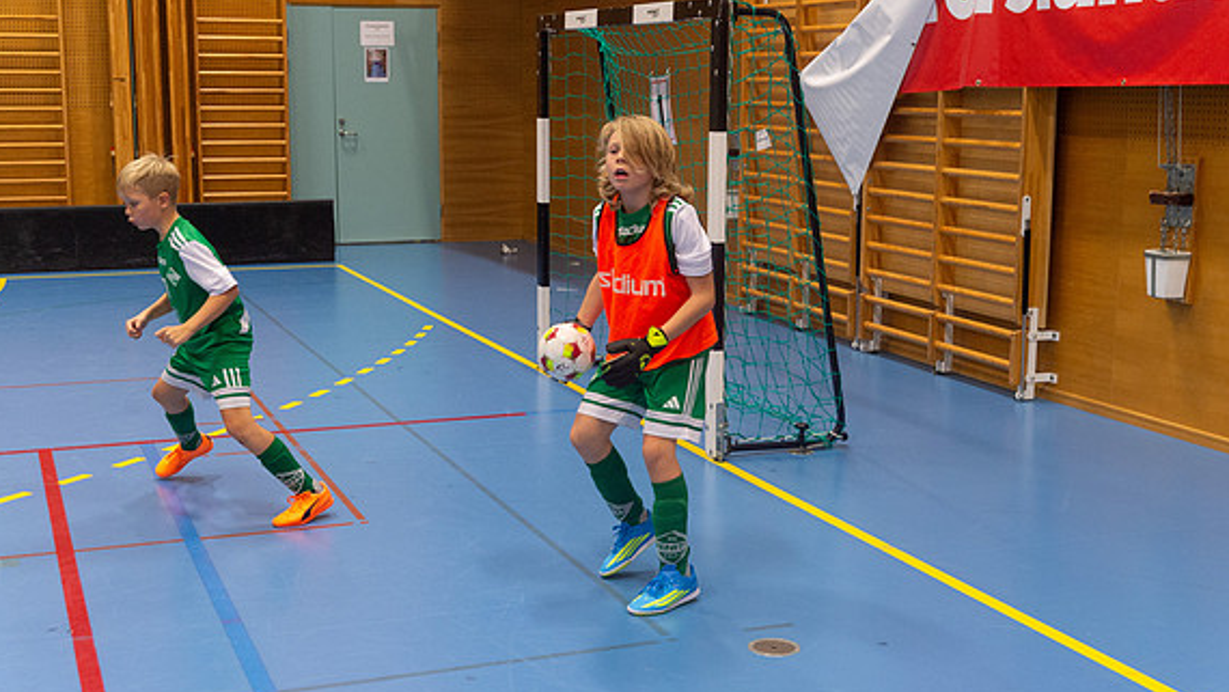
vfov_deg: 24.4
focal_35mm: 49
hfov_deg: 42.1
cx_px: 614
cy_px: 345
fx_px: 1597
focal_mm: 46
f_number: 3.5
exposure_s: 1/400
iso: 3600
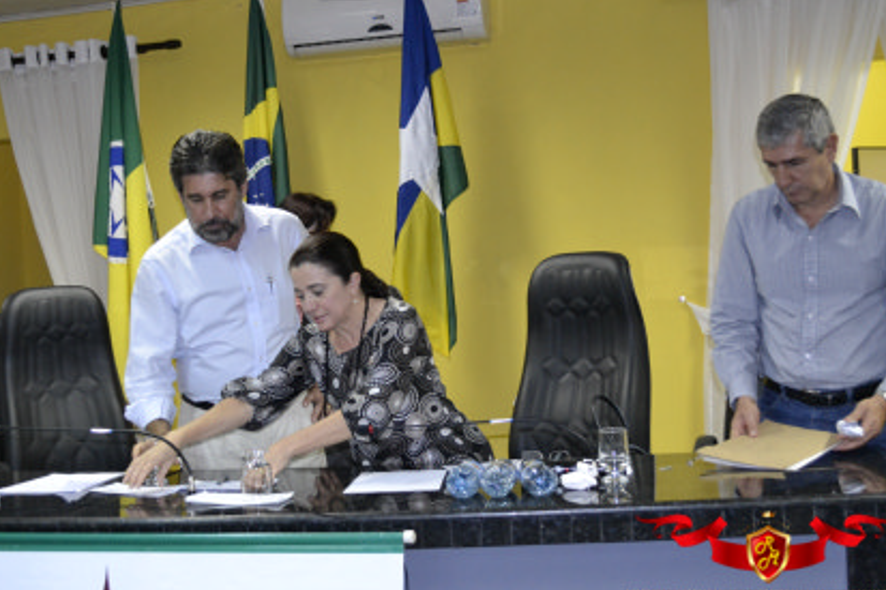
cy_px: 301
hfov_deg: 37.8
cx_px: 401
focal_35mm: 53
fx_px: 1294
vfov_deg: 25.7
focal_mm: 29
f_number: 4.5
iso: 2200
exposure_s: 1/60
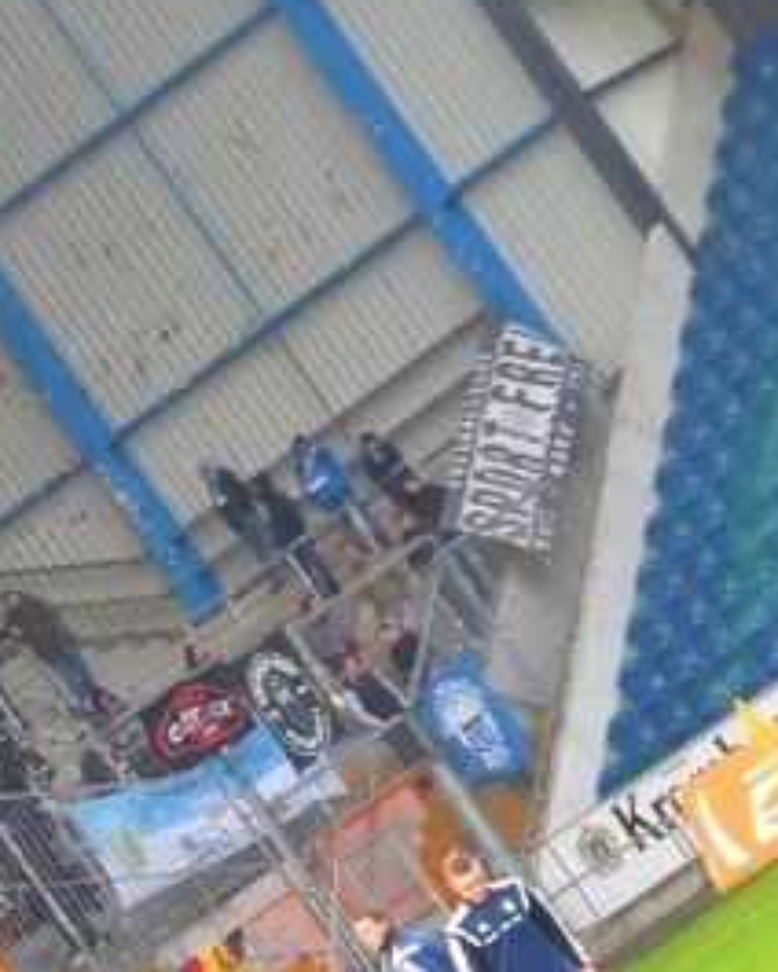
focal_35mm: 330
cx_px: -253
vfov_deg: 5.9
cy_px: 732
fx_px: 9498
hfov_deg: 4.7
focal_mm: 28.3
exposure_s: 1/80
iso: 200
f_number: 2.8
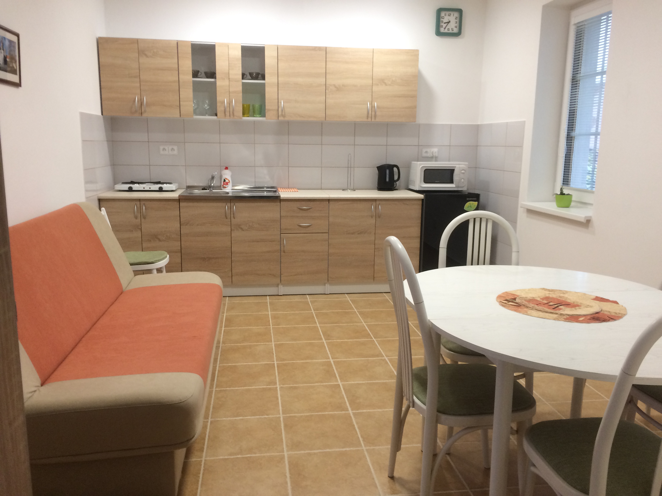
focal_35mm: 29
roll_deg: -0.7
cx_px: 331
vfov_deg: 48.2
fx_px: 555
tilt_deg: -10.8
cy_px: 248
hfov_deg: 61.7
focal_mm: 4.15
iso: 100
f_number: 2.2
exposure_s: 1/33
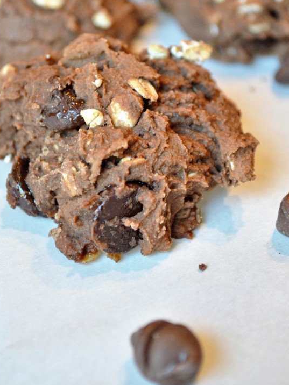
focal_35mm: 93
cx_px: 158
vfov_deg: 21.1
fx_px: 1032
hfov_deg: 15.9
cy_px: 131
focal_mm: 45
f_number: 5.3
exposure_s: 1/40
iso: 800
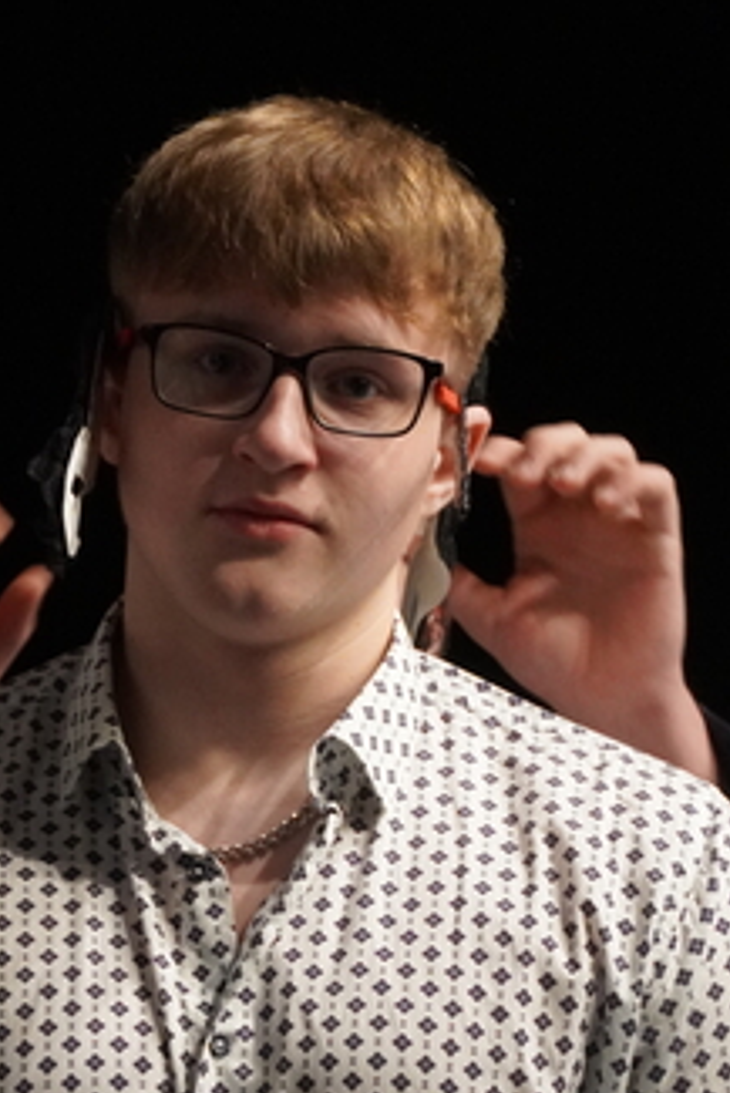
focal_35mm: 195
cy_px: 890
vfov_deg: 10.5
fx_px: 5920
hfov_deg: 7.1
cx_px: 235
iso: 6400
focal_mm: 77
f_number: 5.6
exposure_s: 1/80
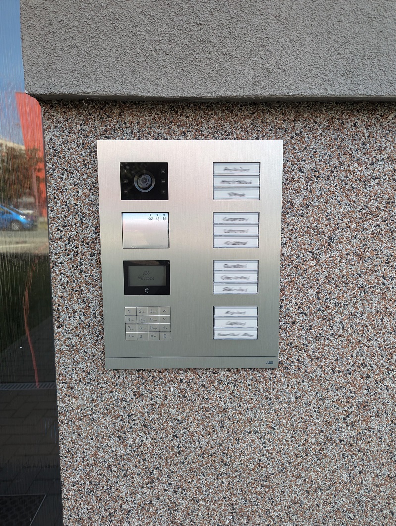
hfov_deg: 57.0
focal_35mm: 24
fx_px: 365
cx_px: 198
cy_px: 263
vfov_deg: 71.5
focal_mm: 6.81
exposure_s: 1/472
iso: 45
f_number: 1.85
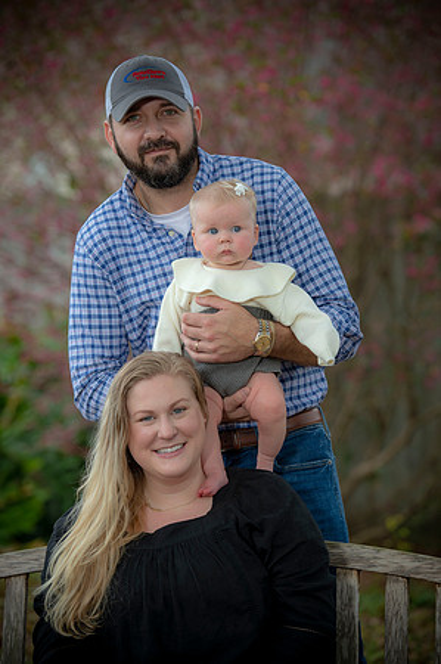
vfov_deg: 15.2
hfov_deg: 10.1
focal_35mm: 135
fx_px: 2486
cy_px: 332
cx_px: 220
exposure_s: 1/200
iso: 160
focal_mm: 135
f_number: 3.5
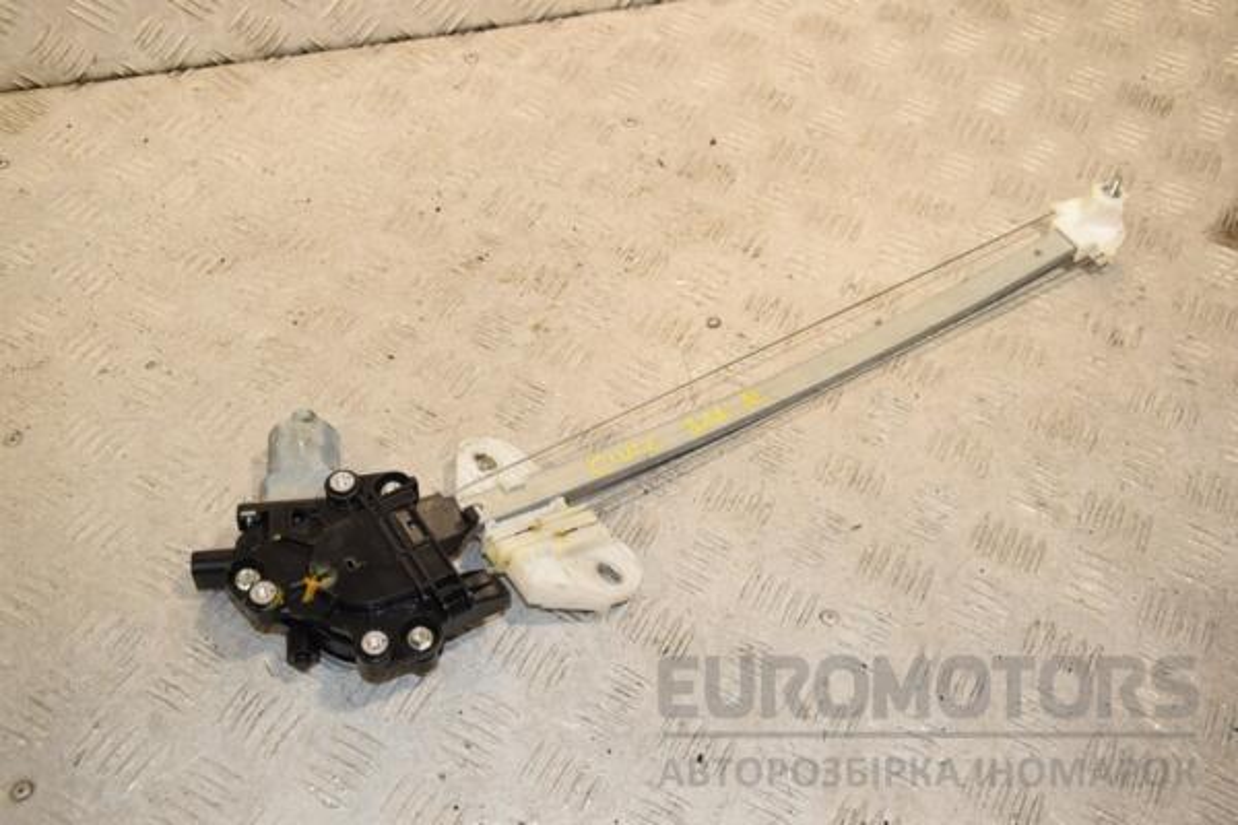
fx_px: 1341
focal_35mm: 39
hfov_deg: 49.6
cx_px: 619
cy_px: 412
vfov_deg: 34.2
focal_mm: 26
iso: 800
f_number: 6.3
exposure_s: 1/200
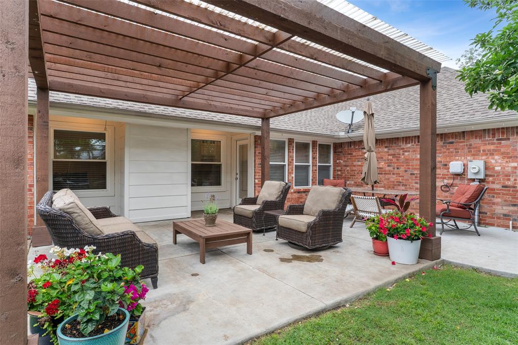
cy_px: 172
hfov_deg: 84.0
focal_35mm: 20
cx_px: 259
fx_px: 288
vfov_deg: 61.9
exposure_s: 1/8
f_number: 10
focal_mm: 20
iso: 400
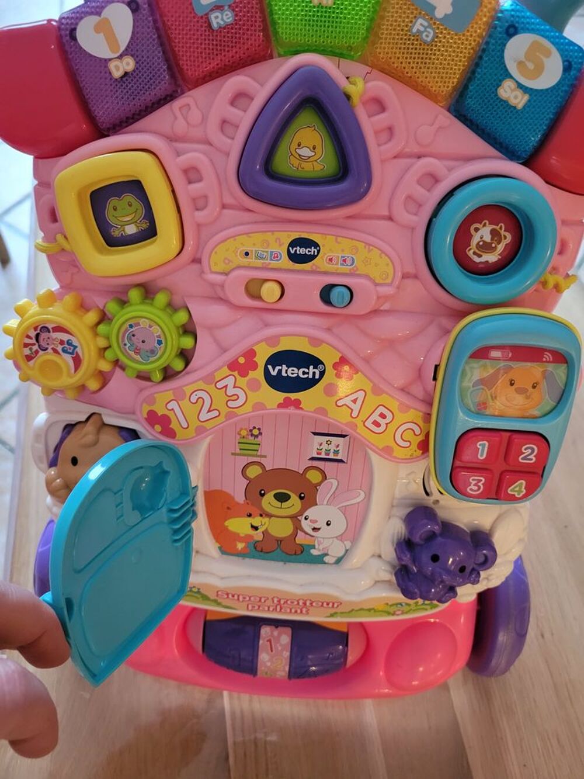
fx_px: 585
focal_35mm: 26
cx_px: 292
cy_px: 390
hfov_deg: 53.1
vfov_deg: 67.3
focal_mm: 5.4
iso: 640
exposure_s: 1/33.3
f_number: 1.8
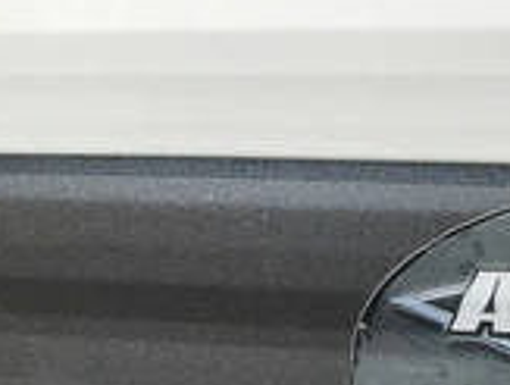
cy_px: 454
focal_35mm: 71
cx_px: 560
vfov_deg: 19.6
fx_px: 1048
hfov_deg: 25.4
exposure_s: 1/2427
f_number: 1.8
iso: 25
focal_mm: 3
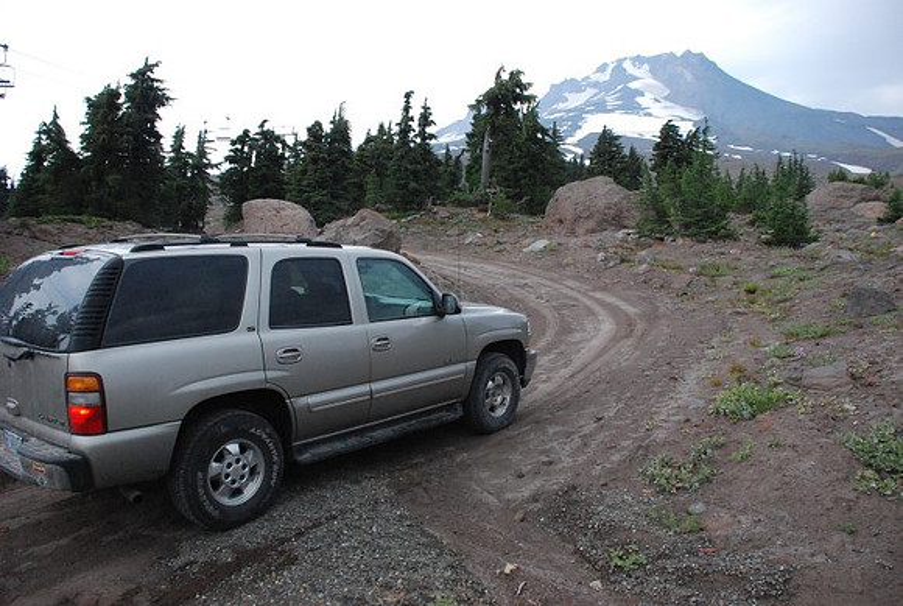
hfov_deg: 67.3
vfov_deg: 48.1
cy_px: 303
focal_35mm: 27
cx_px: 452
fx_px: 678
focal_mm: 18
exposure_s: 1/2500
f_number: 4
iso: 1600
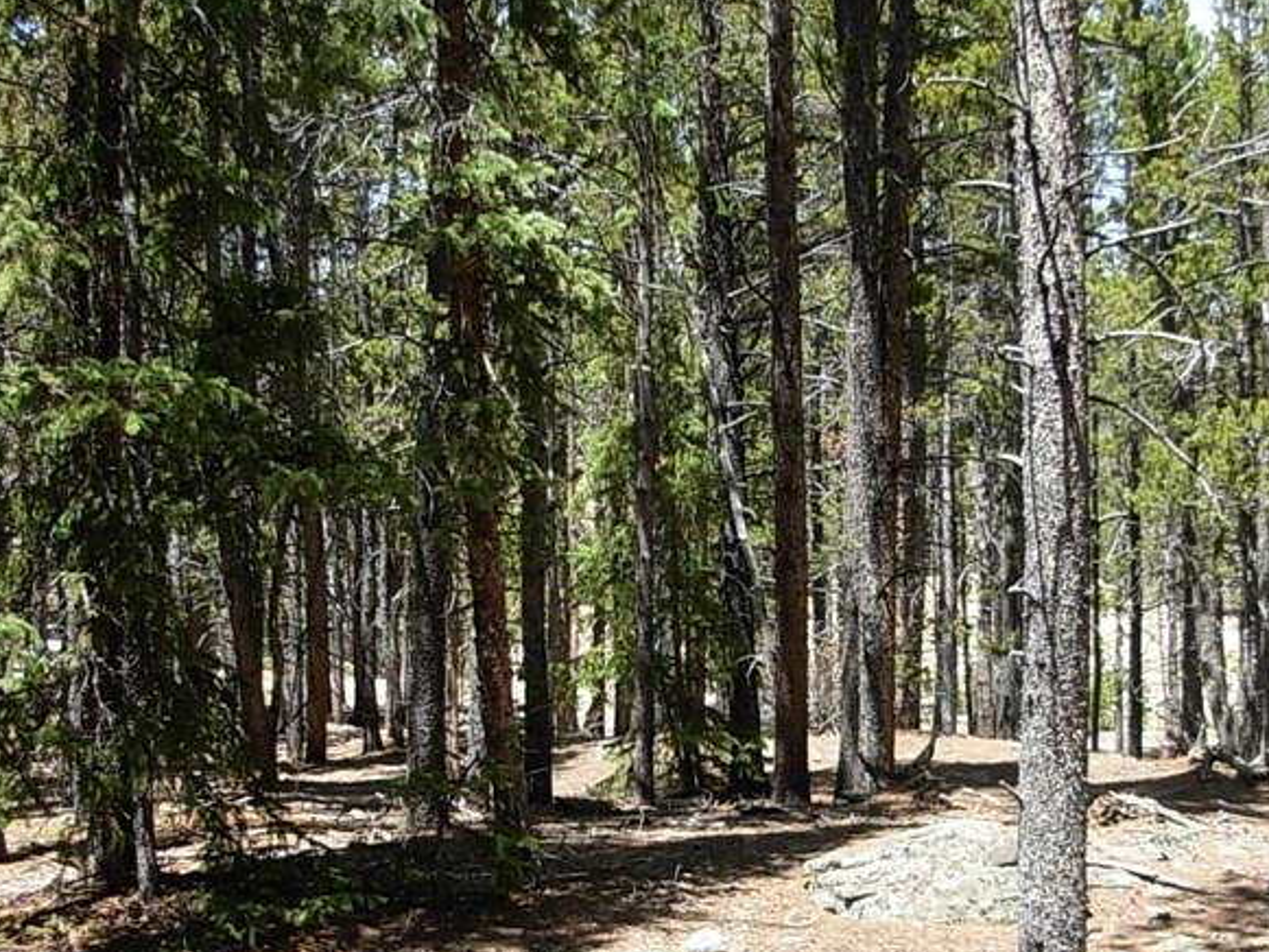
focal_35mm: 67
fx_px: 2457
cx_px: 754
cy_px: 688
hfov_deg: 28.9
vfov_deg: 21.8
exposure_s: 1/322
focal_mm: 6.3
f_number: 2.9
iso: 79
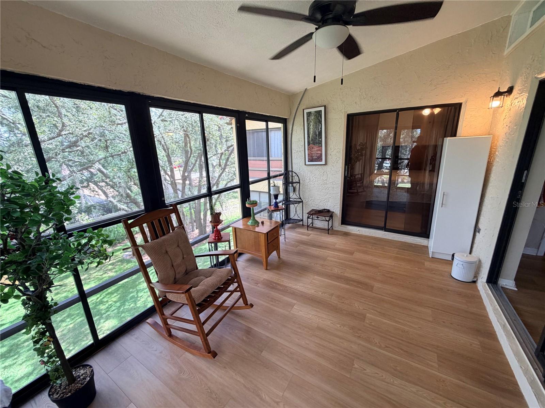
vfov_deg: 85.7
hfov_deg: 102.1
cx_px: 272
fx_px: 220
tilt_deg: -15.1
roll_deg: +2.8
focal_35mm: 14
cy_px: 204
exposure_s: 1/120
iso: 125
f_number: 2.2
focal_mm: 2.22
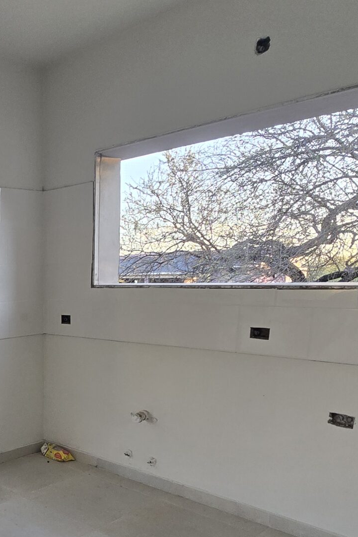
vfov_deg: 56.2
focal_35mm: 32
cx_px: -27
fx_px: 477
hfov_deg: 35.6
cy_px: 394
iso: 80
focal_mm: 2.2
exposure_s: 1/60
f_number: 2.2
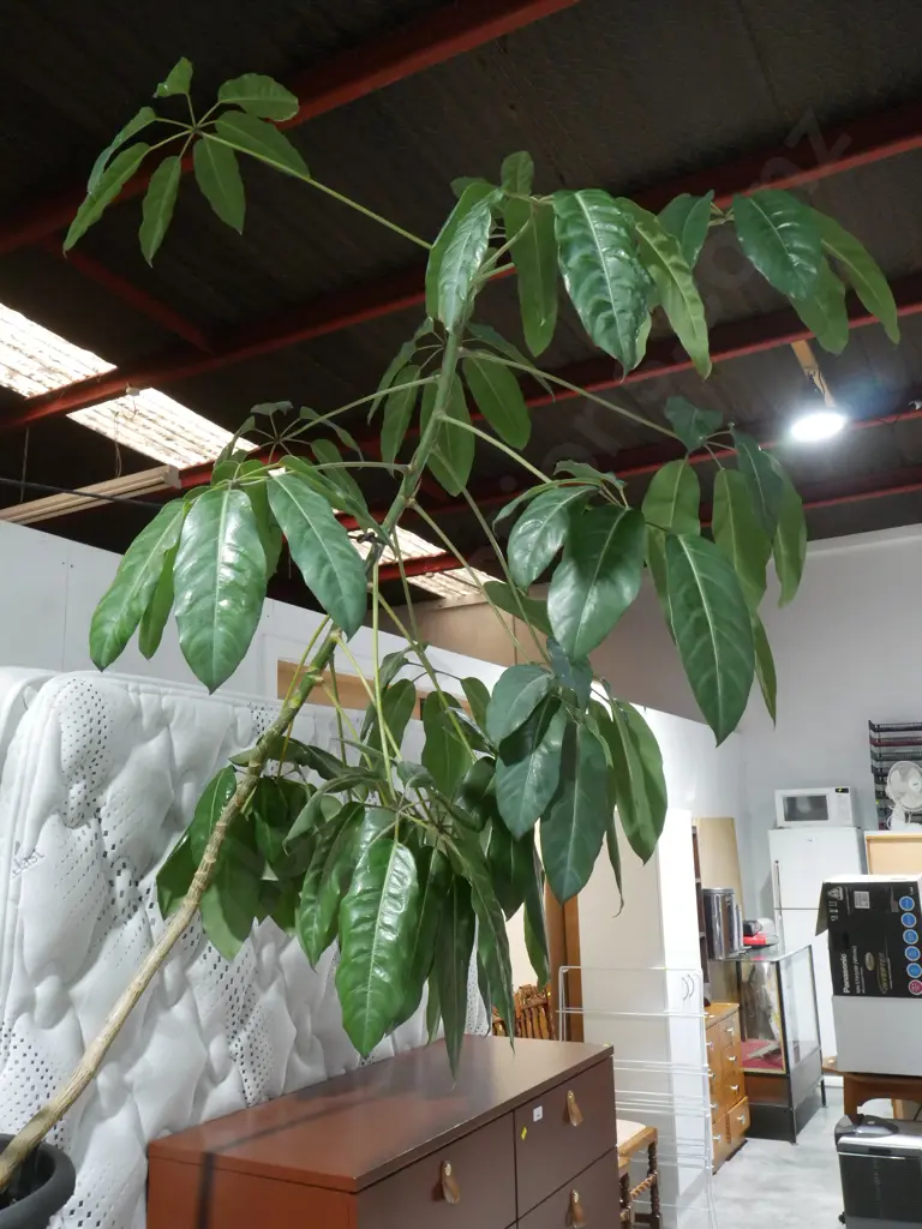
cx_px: 461
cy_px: 614
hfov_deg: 49.7
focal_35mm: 28
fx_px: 994
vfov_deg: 63.4
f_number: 10
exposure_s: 1/40
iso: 3200
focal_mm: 14
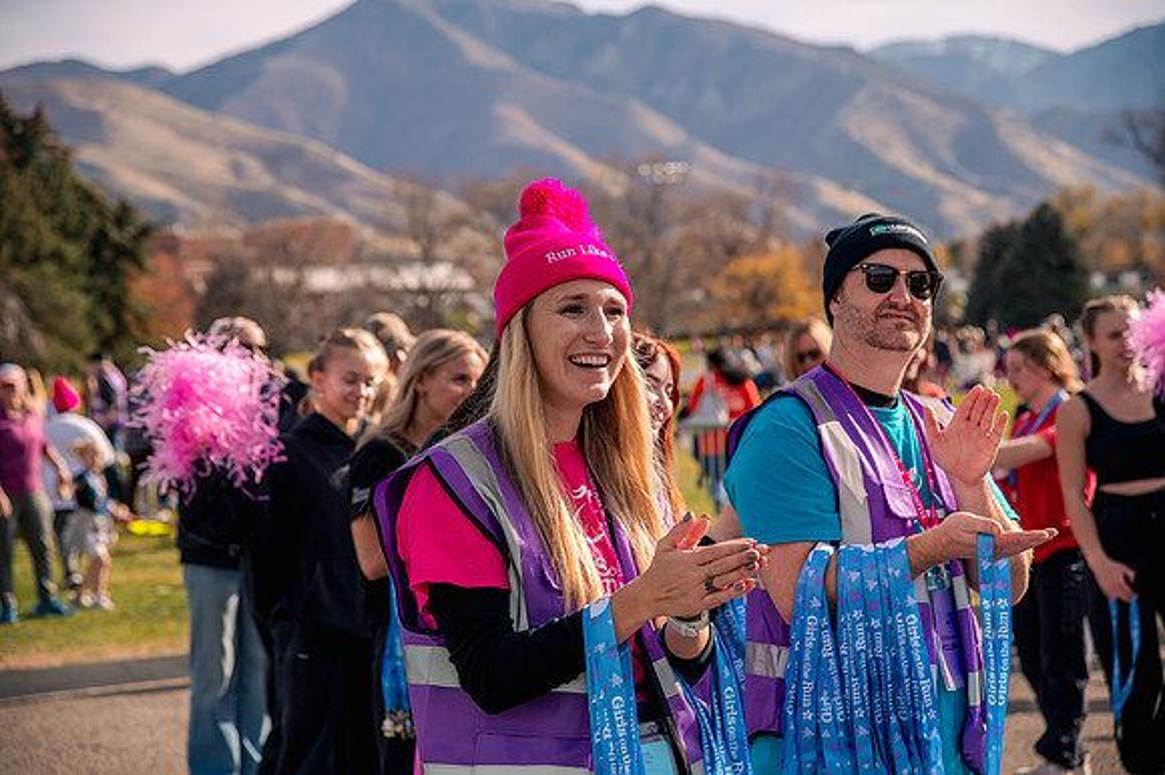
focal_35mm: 92
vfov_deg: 14.8
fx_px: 2975
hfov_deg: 22.2
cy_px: 388
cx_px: 582
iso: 200
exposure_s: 1/800
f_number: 5
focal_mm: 92
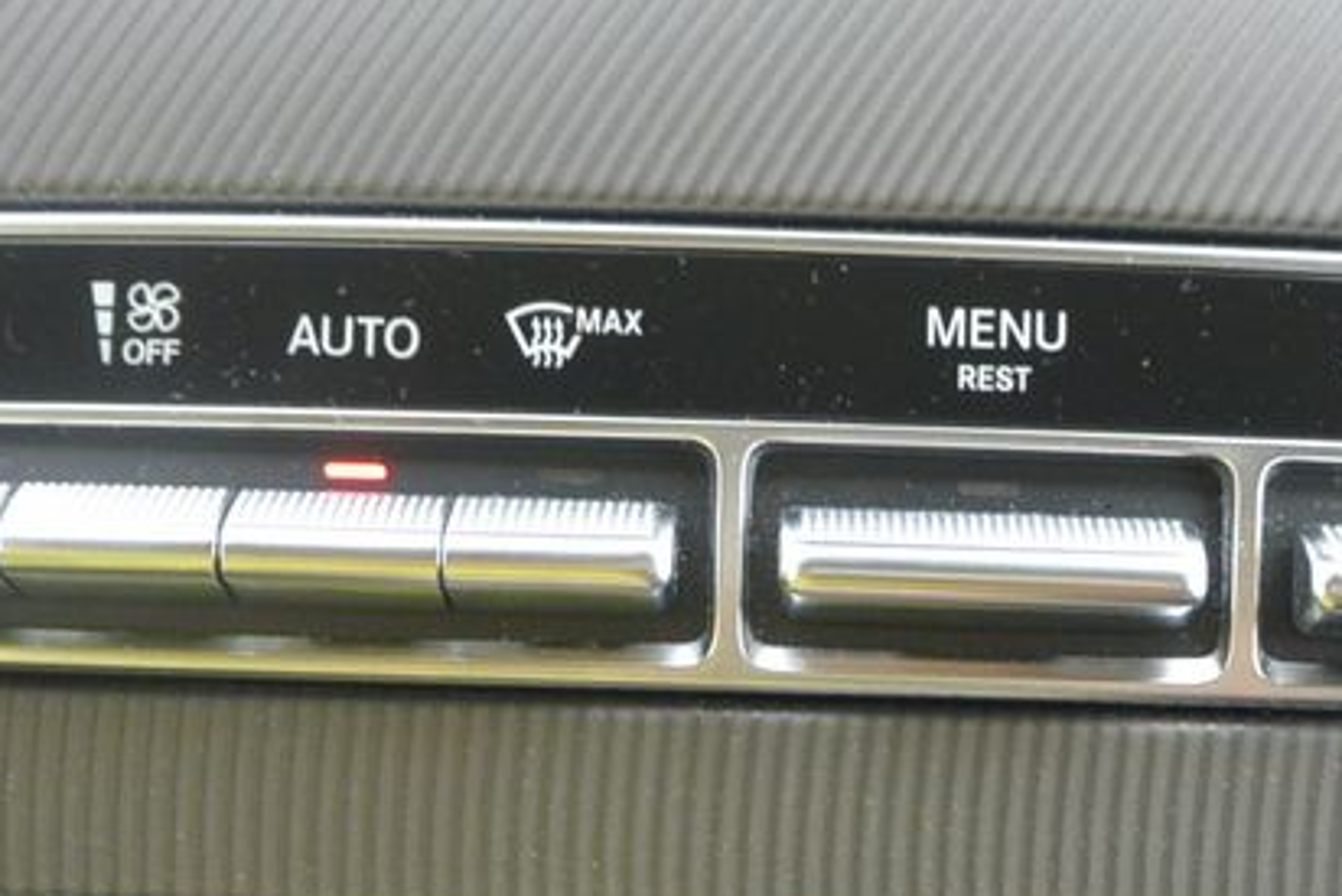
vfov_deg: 18.3
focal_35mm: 72
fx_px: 2685
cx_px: 958
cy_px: 953
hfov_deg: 27.8
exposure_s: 1/125
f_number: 3.5
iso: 500
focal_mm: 11
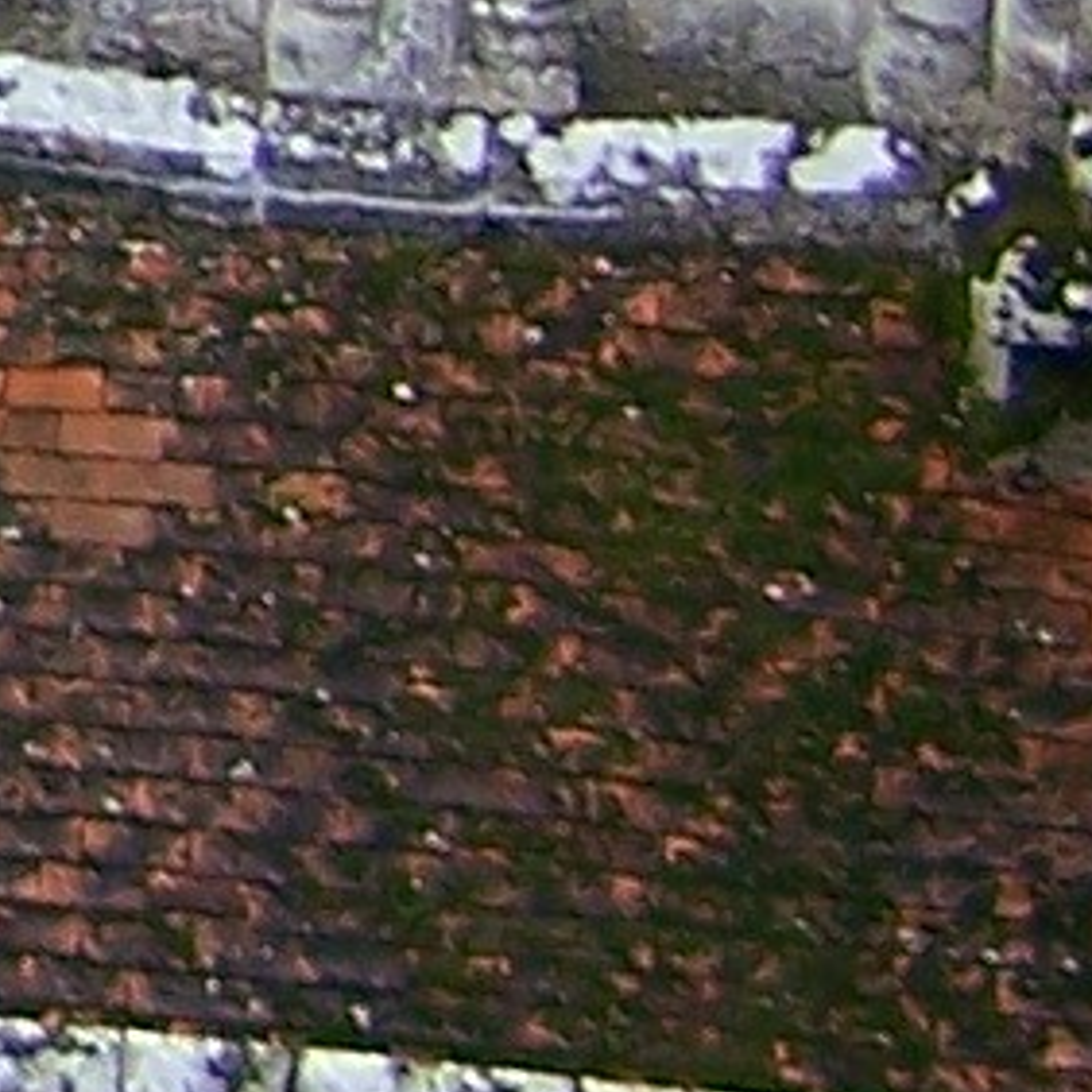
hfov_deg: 4.7
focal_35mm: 337
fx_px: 12028
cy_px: -2110
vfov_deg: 5.0
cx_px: -3210
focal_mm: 6.3
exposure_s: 1/160
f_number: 2.8
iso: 80
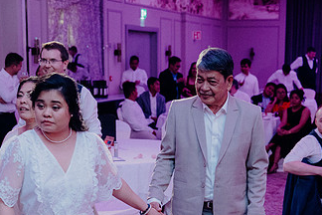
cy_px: 181
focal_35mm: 77
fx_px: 689
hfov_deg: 26.3
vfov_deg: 17.5
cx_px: 182
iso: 3200
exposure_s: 1/160
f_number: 3.5
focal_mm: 43
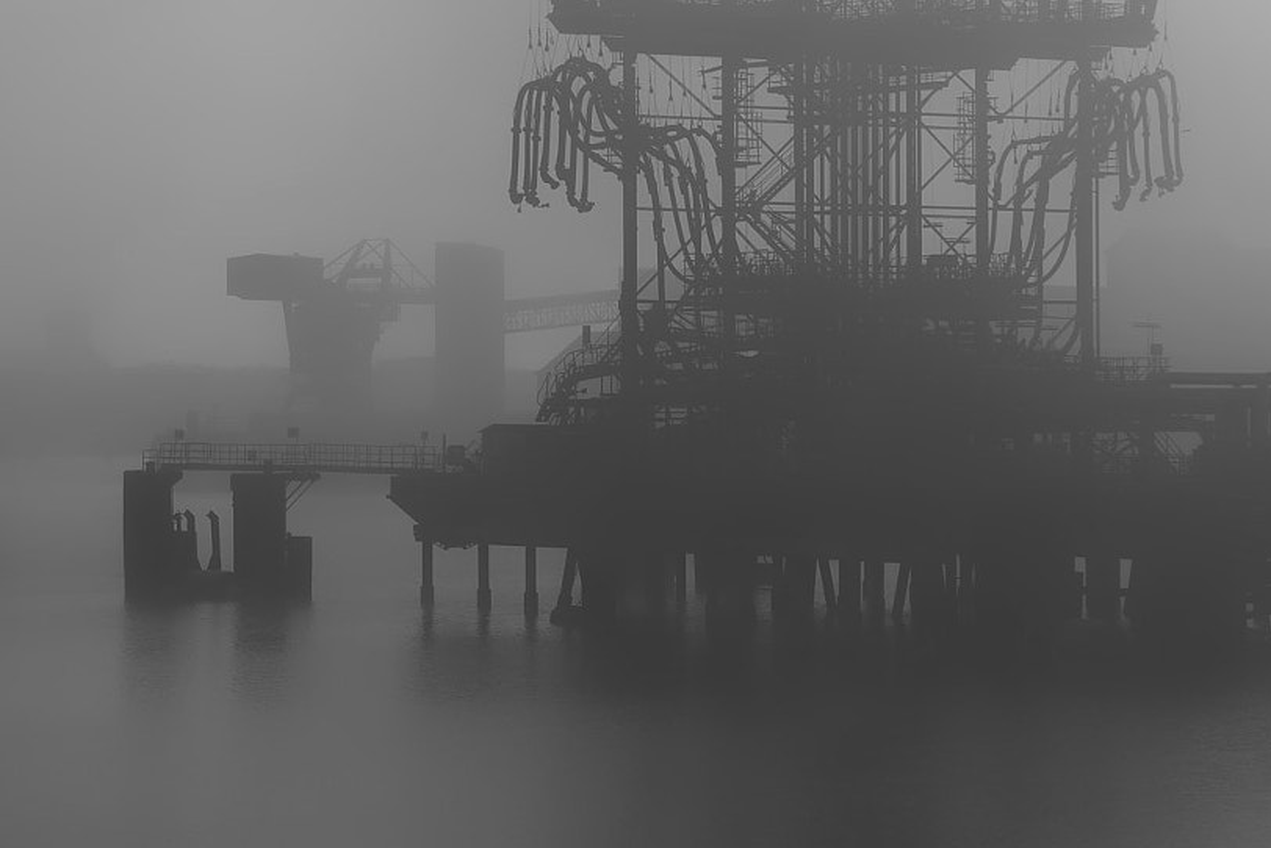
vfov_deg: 9.9
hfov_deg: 14.8
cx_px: 501
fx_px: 4874
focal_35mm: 138
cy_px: 185
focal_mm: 70
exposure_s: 1/160
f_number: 10
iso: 100
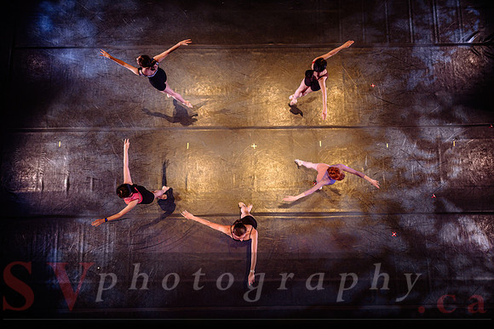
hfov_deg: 68.6
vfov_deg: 49.0
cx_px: 268
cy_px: 154
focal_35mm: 26
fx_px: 361
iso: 1600
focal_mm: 24
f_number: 2.8
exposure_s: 1/250
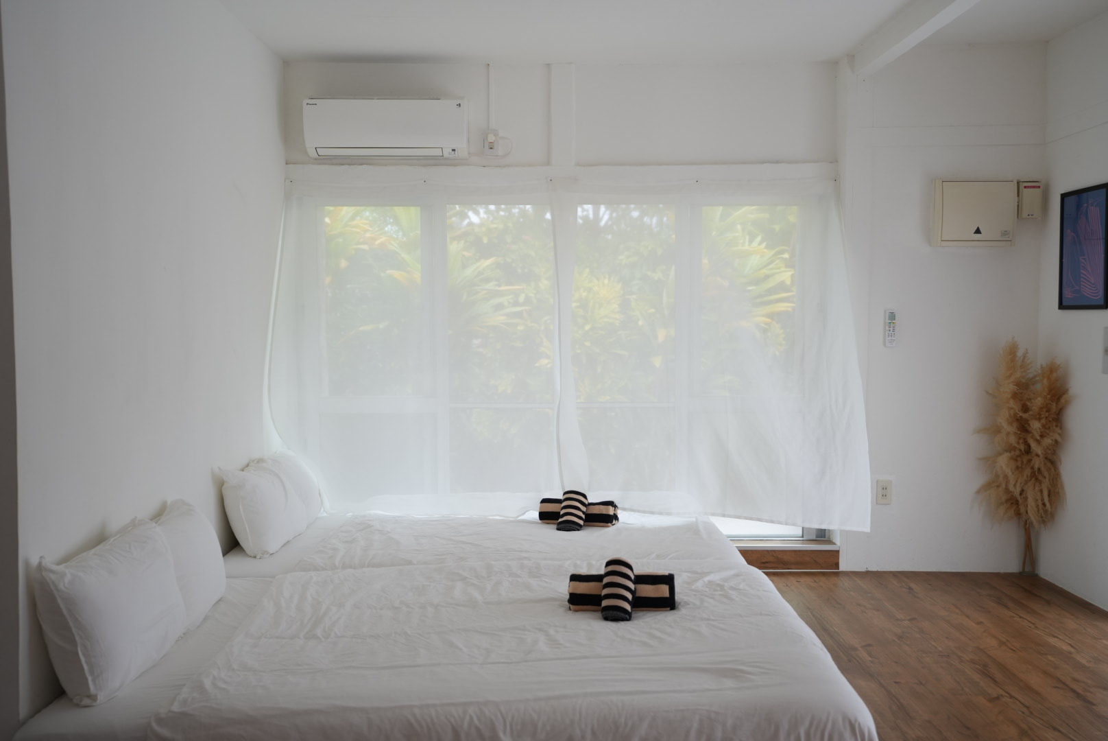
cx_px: 554
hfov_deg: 53.1
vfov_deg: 36.9
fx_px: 1109
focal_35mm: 36
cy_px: 370
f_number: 4
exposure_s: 1/160
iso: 800
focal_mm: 36
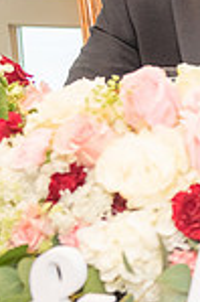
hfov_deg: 6.7
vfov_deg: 10.5
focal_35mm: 195
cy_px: 72
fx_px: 1629
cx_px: 483
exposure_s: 1/125
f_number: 3.5
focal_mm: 50
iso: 1250
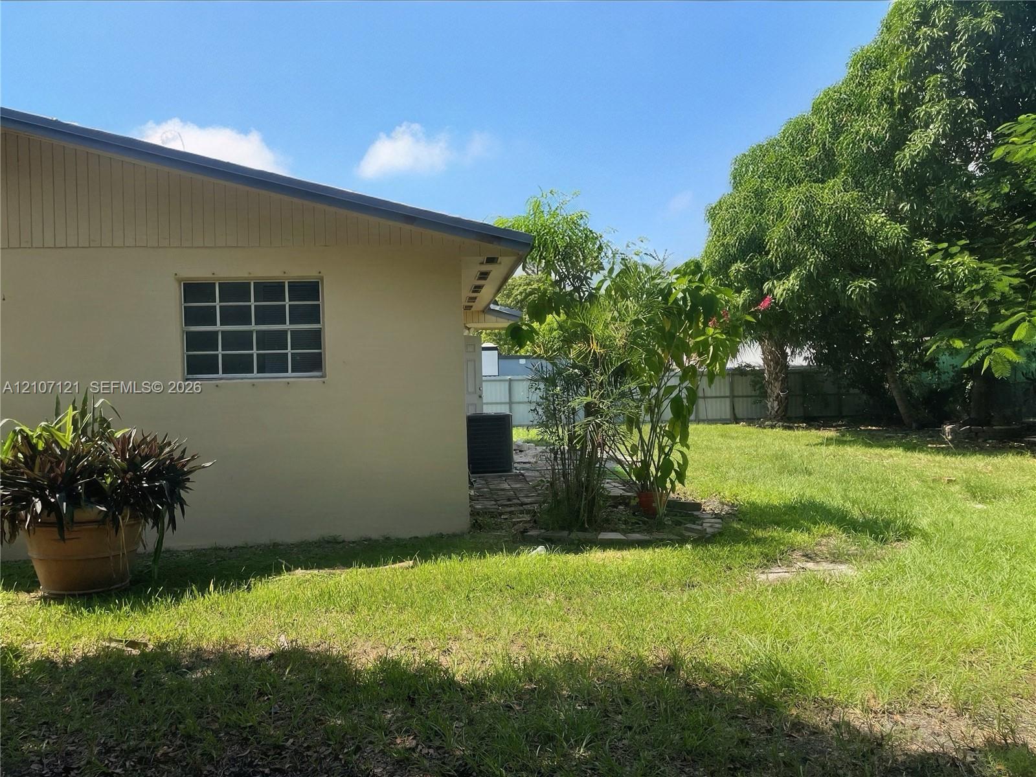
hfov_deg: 67.3
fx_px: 778
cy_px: 388
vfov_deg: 53.1
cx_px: 518
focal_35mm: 26
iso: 32
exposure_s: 1/2257
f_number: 1.6
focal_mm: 4.2
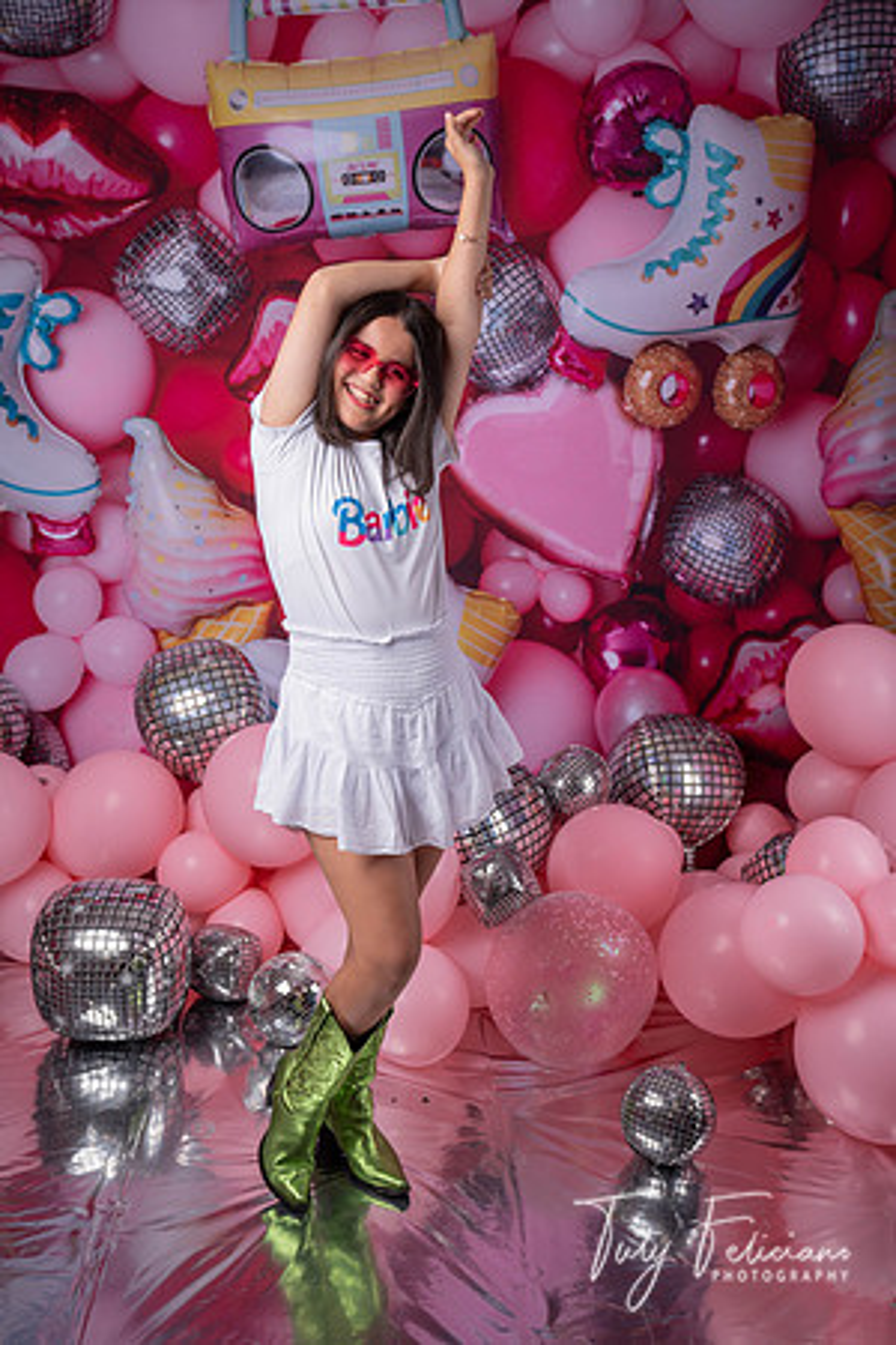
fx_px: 1381
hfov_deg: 35.9
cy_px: 672
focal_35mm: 37
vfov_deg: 51.9
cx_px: 448
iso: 125
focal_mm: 37
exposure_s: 1/200
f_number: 5
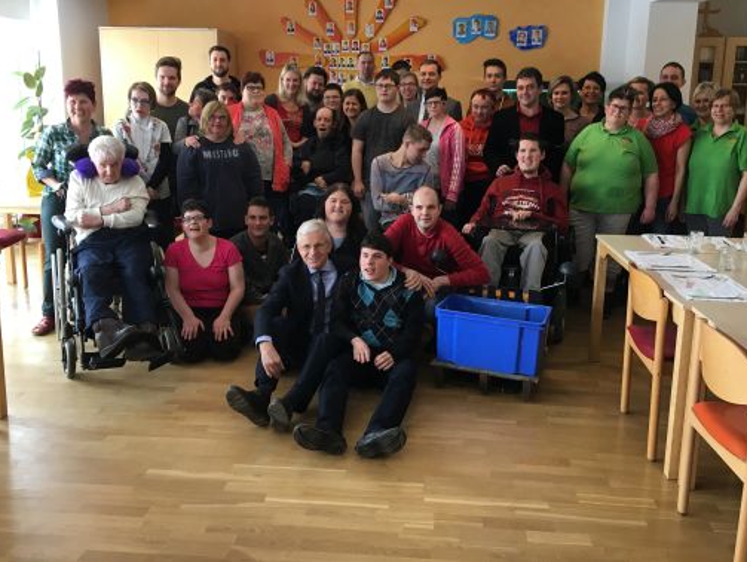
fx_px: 734
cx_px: 385
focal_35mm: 34
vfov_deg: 41.7
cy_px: 234
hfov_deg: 53.9
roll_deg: -1.4
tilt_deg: -11.5
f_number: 2.2
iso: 32
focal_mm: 4.15
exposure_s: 1/33
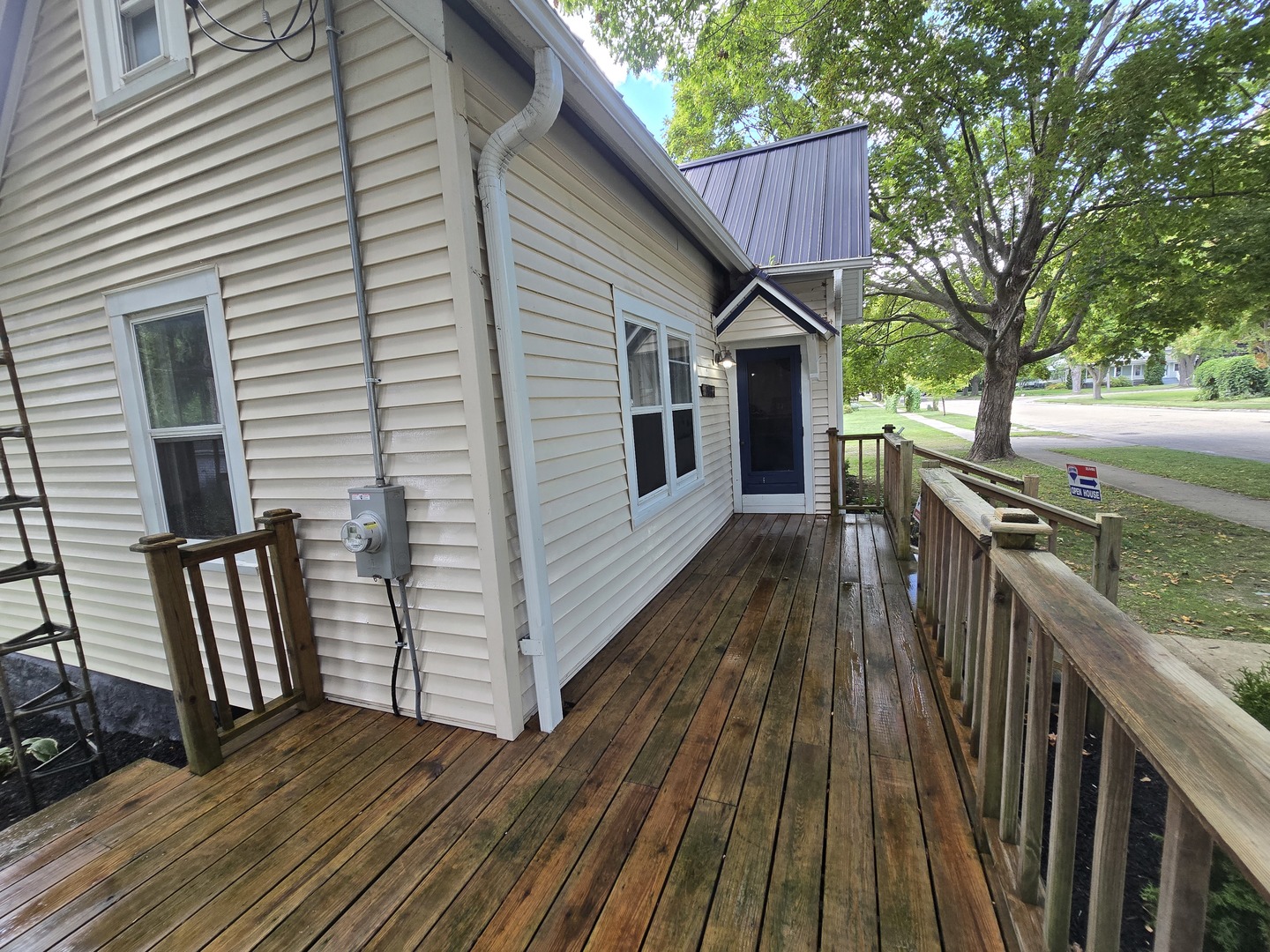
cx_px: 635
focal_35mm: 13
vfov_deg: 89.9
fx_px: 477
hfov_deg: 106.2
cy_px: 476
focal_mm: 2.2
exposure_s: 1/120
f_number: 2.2
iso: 64
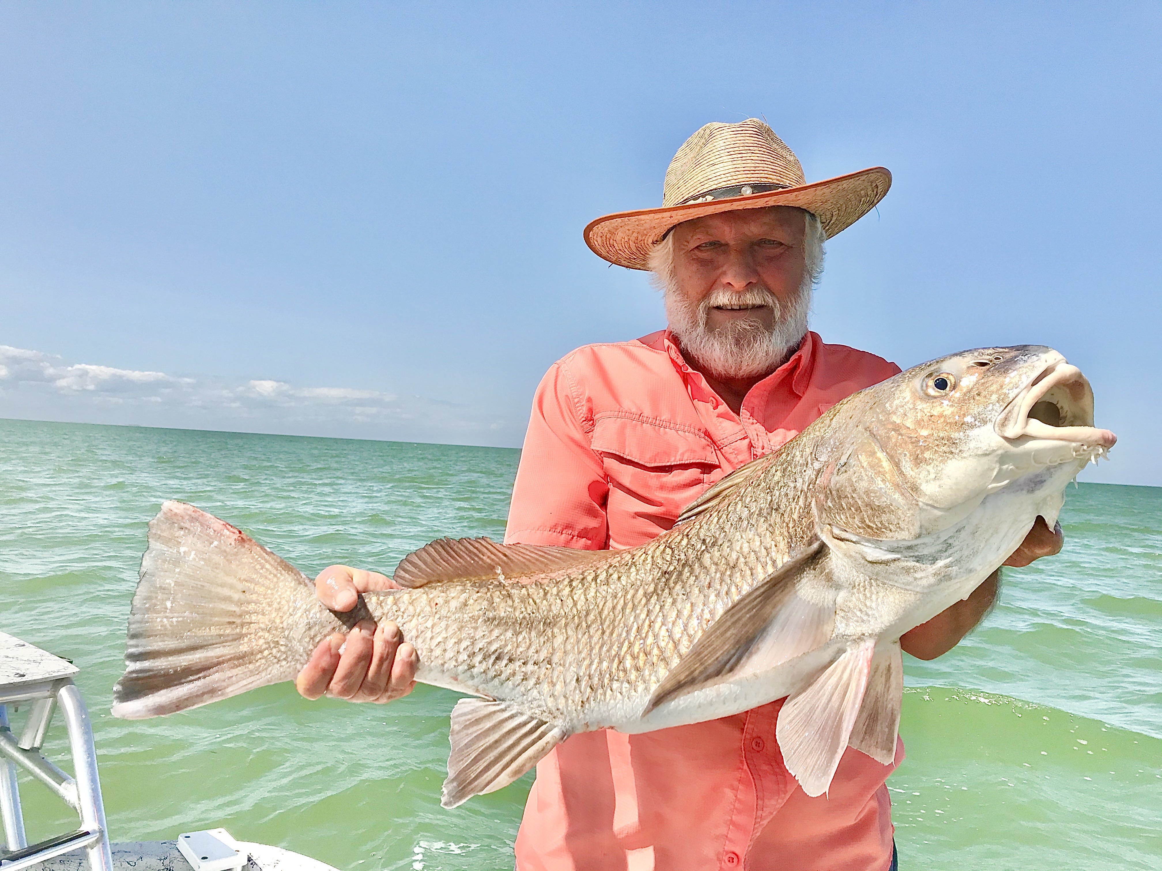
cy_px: 436
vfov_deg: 49.7
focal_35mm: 28
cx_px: 581
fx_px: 940
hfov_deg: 63.4
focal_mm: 3.99
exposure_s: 1/3546
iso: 20
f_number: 1.8
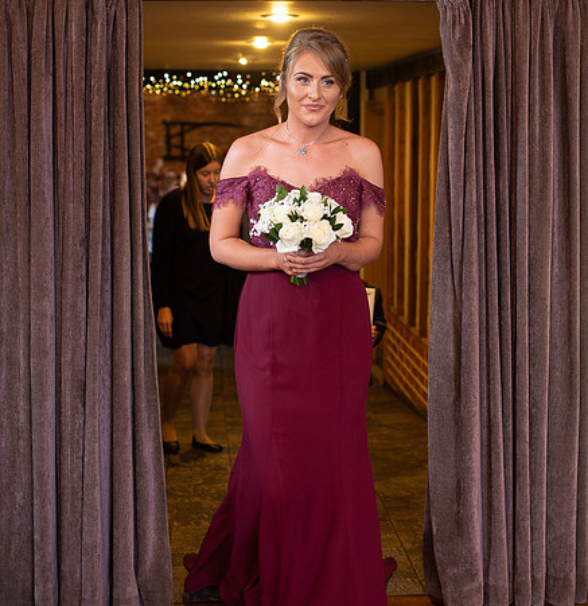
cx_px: 302
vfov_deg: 28.7
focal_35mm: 61
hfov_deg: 27.9
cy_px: 253
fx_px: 1182
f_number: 2.2
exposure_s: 1/100
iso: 640
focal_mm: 35
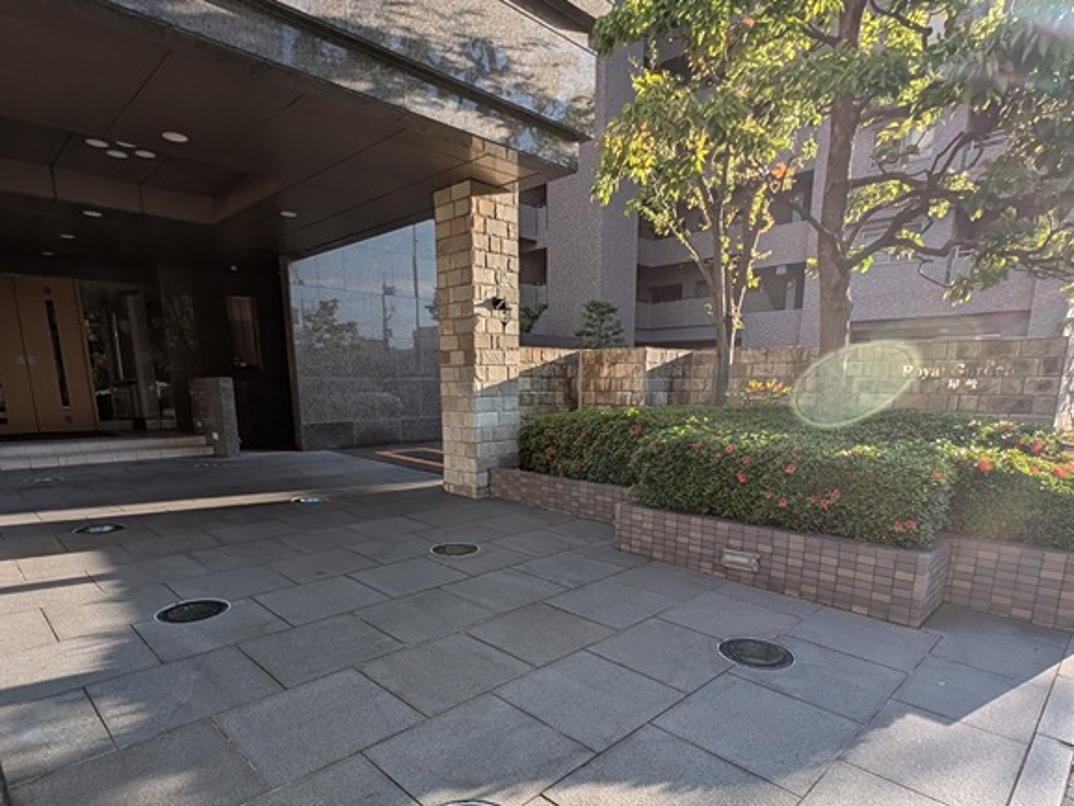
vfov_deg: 70.0
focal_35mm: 18
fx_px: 559
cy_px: 522
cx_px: 537
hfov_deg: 87.7
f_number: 2.2
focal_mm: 1.95
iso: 39
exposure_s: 1/871
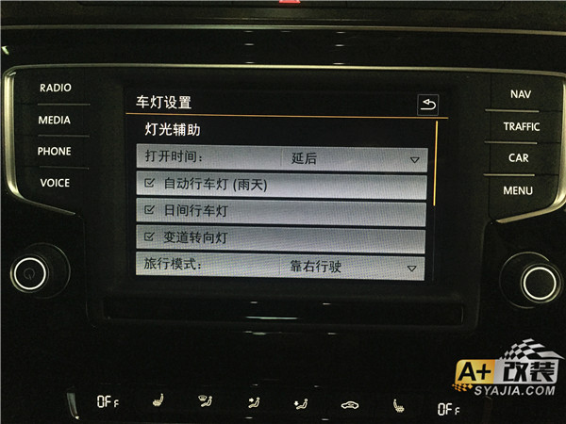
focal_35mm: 29
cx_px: 283
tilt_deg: -29.8
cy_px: 212
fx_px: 474
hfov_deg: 61.7
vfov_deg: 48.2
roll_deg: +0.4
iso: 200
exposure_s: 1/30
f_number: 2.2
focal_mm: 4.15
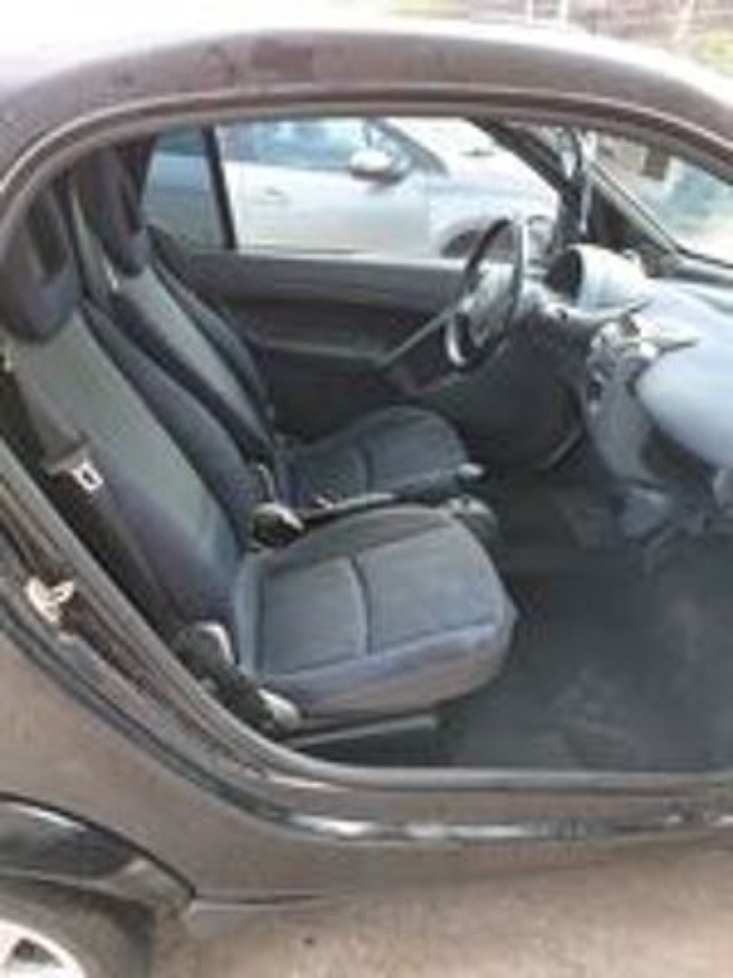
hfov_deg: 54.9
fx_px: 706
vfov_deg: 69.4
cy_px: 489
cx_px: 366
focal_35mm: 25
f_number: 1.8
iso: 64
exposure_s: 1/120
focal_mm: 4.69
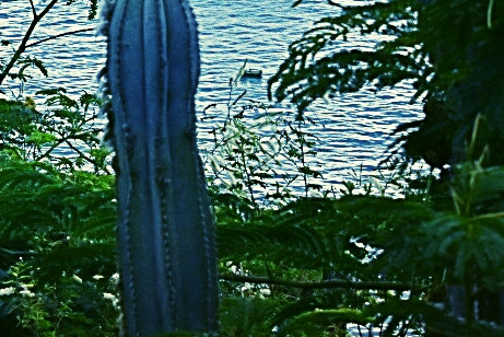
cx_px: 35
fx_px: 4059
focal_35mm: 290
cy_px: -179
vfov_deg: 4.7
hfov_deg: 7.1
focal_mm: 55
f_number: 11
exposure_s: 1/500
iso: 400
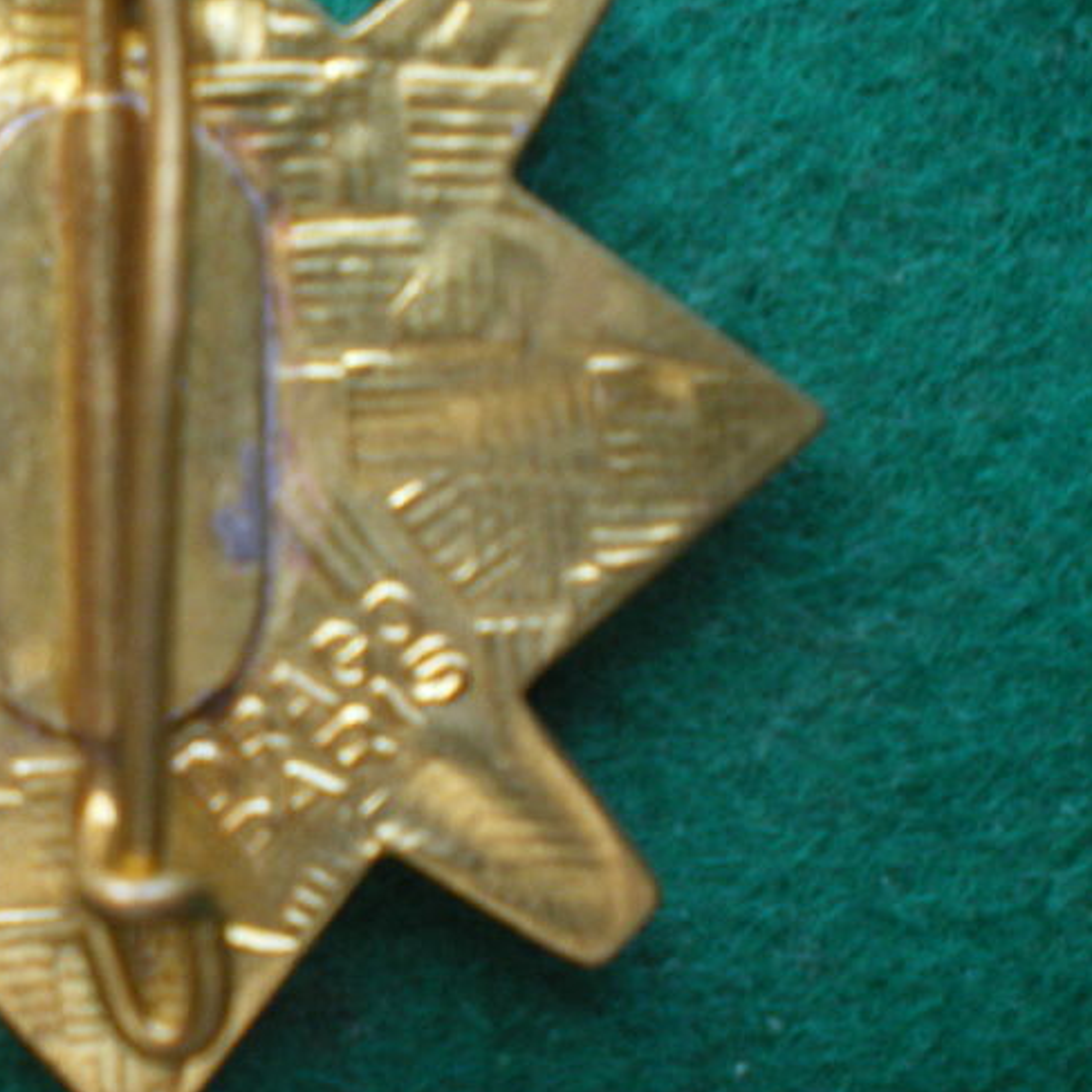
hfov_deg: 23.8
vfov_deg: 25.0
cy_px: 561
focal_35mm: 69
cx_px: -18
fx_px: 2463
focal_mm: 6.3
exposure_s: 1/50
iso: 160
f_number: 3.1
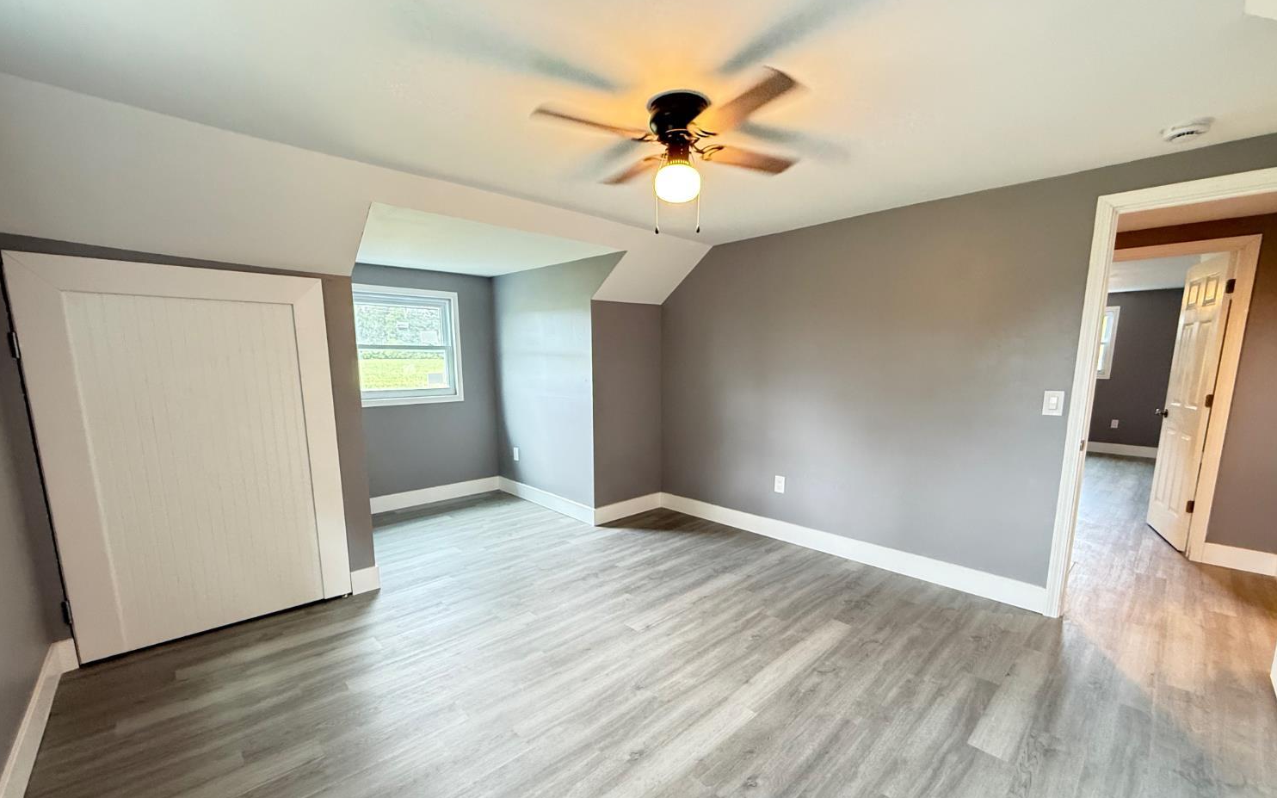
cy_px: 445
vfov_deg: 74.5
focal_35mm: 15
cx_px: 643
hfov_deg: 101.5
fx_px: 522
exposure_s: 1/60
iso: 500
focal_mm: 2.22
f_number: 2.2
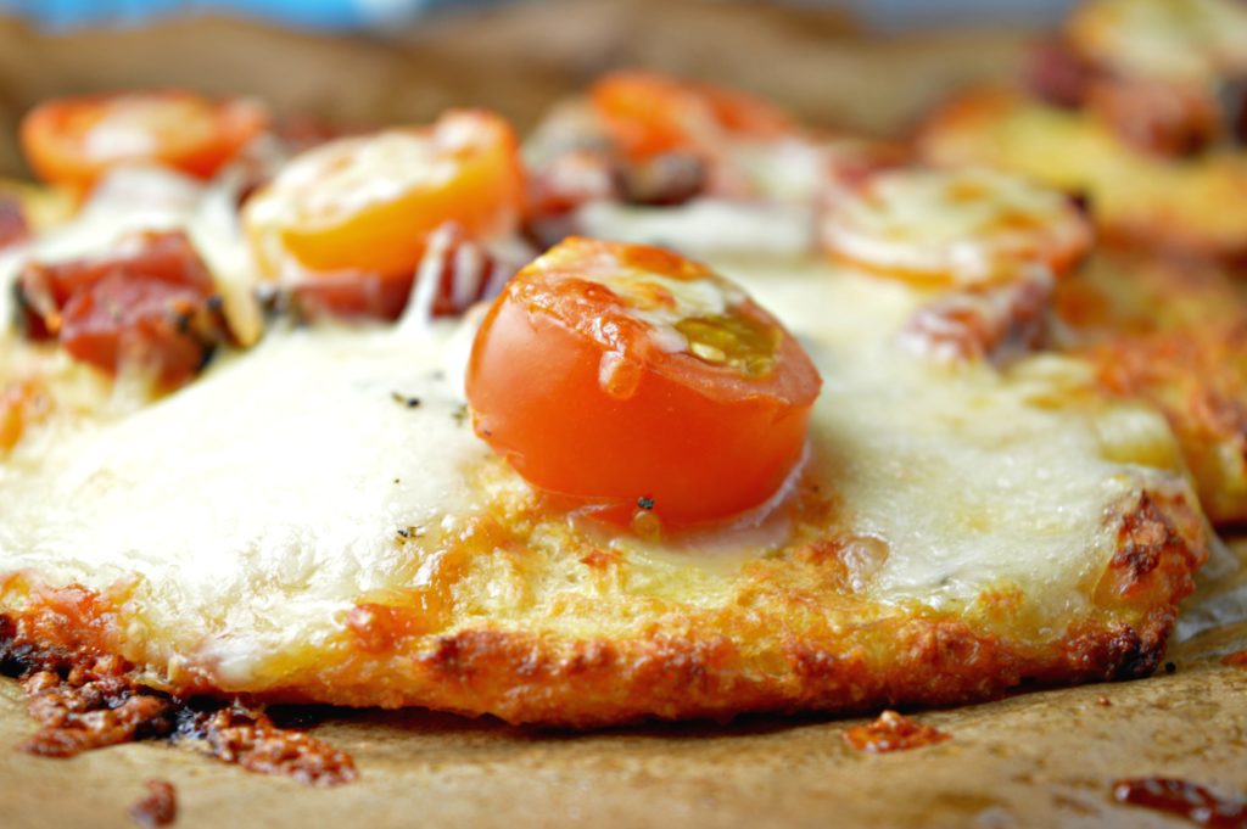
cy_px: 414
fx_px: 2855
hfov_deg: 24.6
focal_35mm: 82
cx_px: 624
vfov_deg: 16.5
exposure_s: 1/20
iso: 100
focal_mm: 55
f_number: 5.6
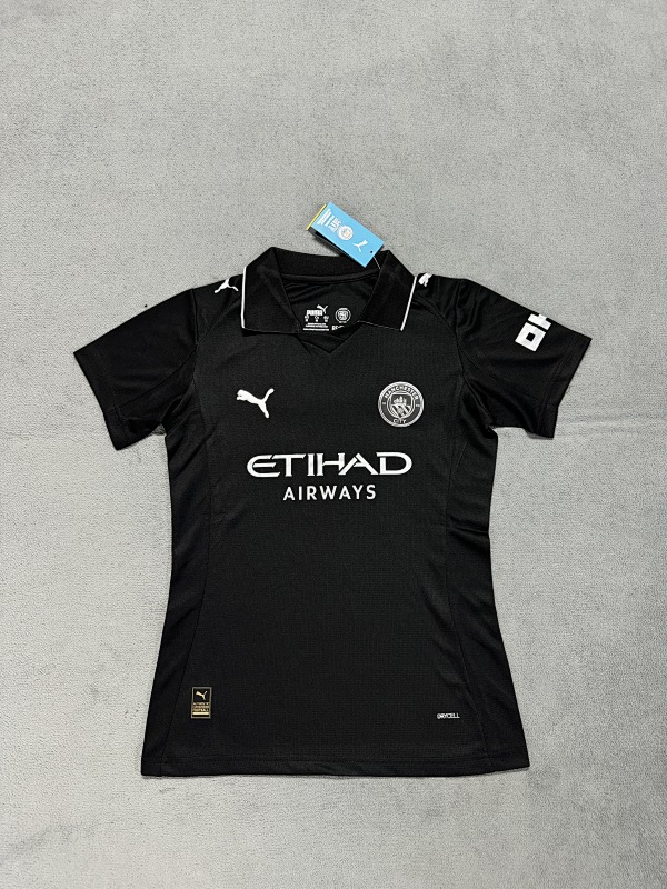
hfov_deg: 56.8
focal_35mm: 24
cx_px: 334
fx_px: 617
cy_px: 444
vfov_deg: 71.6
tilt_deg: -78.3
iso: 320
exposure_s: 1/50
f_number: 1.78
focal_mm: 6.76
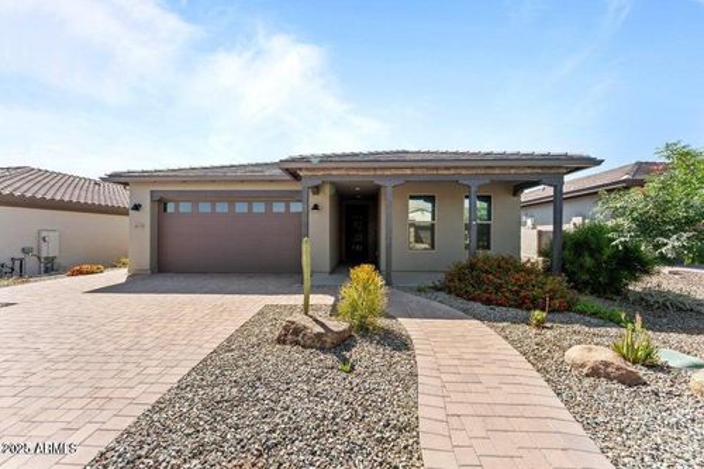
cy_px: 234
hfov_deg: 104.3
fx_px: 274
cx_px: 352
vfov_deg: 81.2
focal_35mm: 14
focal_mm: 14
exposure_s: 1/1250
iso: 400
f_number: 8
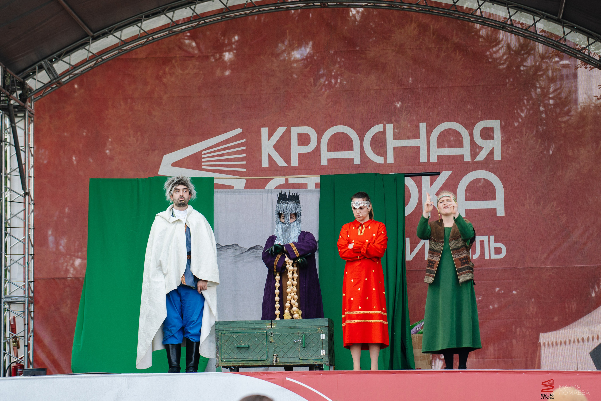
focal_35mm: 112
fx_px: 1870
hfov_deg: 18.3
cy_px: 200
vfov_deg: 12.2
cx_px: 300
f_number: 3.5
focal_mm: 75
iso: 200
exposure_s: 1/200
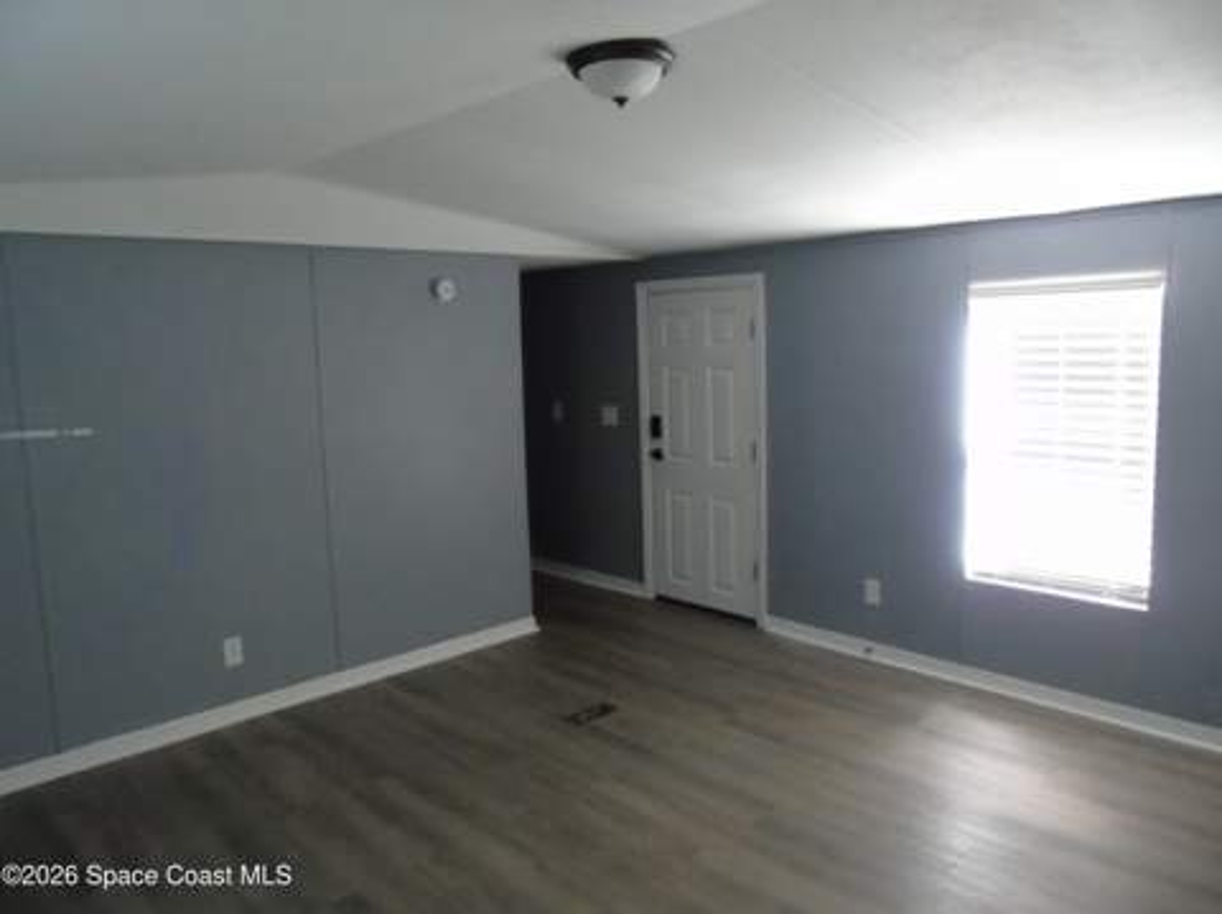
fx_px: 882
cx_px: 611
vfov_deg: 54.8
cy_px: 457
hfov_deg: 69.4
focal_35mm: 25
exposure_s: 1/30
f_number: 3.4
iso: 640
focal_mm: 4.4
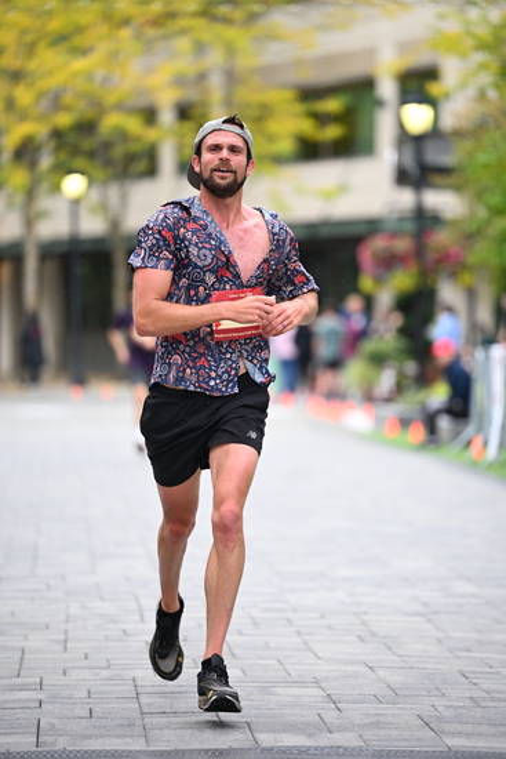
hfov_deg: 8.1
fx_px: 3582
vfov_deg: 12.1
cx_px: 253
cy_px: 380
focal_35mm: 170
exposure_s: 1/1600
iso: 1250
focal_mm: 170
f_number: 2.8
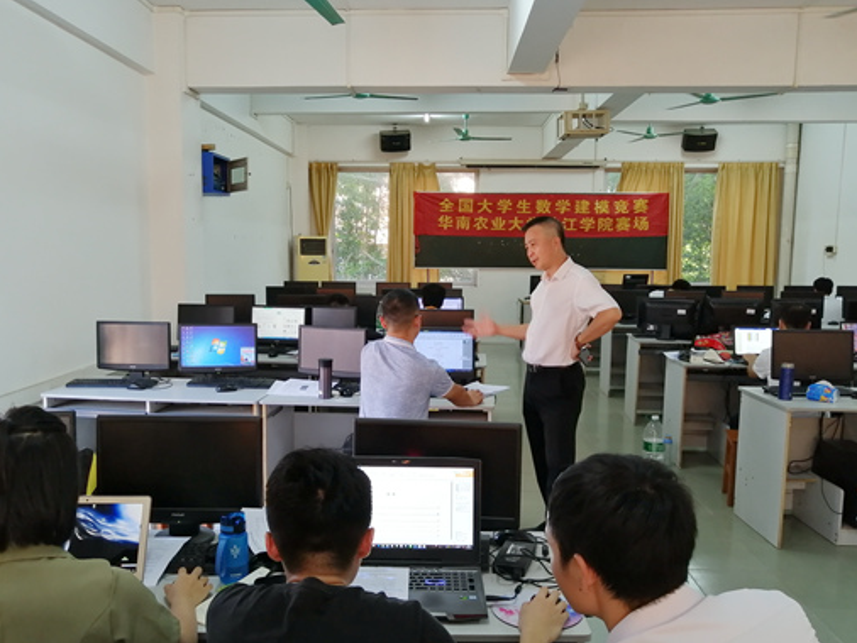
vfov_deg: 44.1
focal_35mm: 32
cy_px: 352
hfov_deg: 56.8
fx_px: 793
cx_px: 408
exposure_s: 1/33.3
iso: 200
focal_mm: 3.88
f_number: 1.8
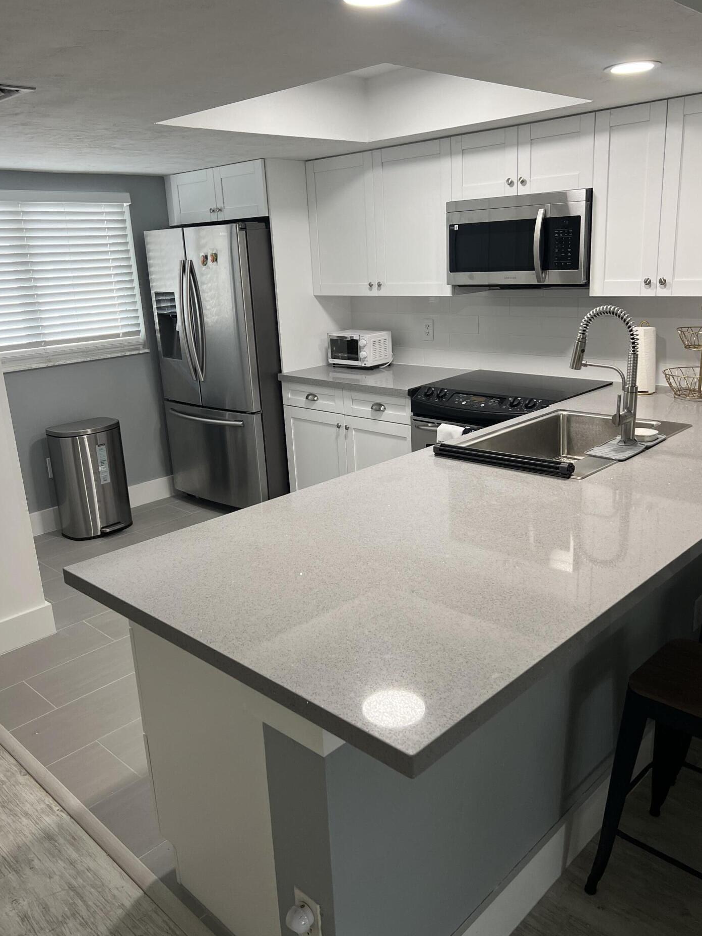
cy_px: 468
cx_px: 358
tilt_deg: -12.4
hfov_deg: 49.7
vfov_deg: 63.4
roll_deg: +1.8
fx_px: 757
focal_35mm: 28
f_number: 1.5
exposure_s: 1/120
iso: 125
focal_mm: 5.7
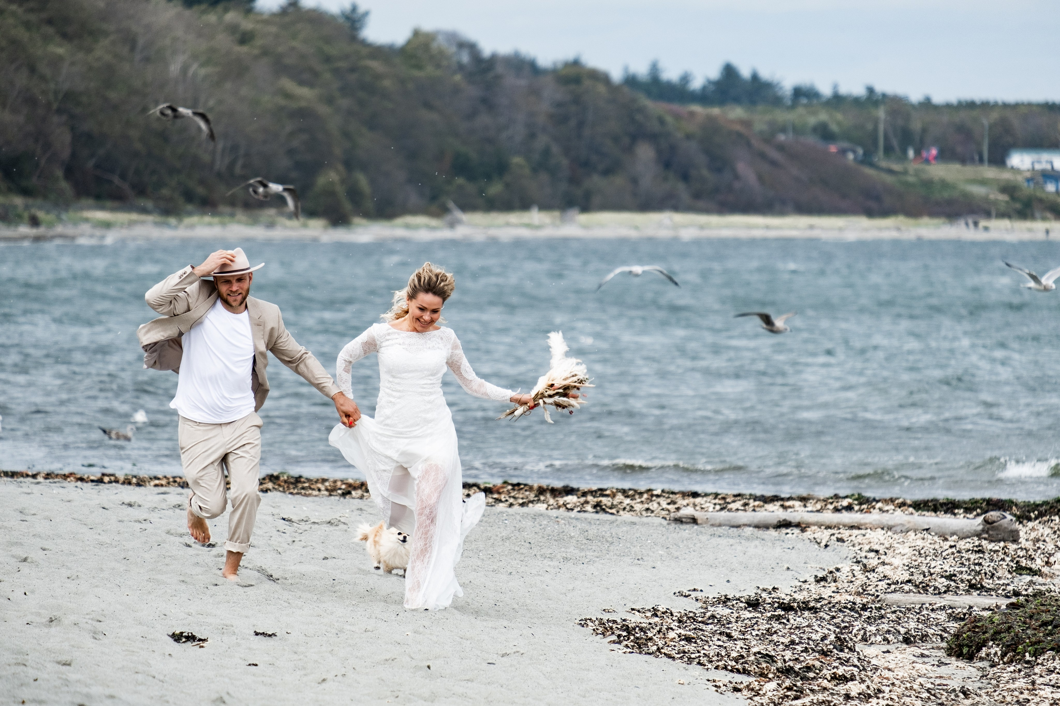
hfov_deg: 6.5
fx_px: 9279
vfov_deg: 4.4
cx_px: 530
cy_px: 353
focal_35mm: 315
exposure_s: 1/500
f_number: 4.8
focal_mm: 200
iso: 320
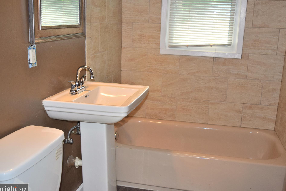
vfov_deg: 34.2
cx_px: 150
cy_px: 91
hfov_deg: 49.5
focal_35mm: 39
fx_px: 310
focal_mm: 24
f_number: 5
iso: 800
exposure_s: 1/100
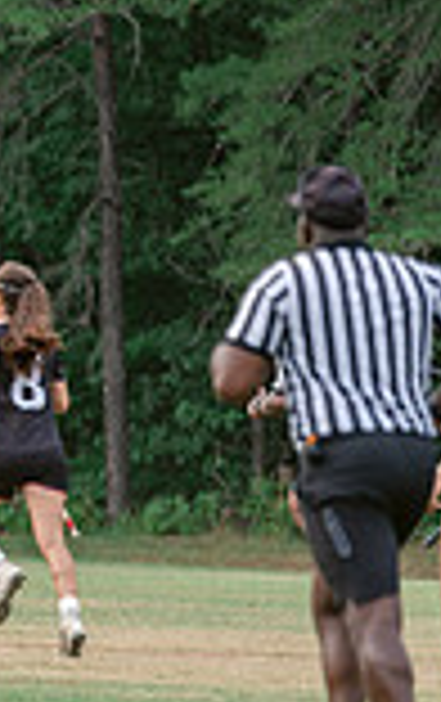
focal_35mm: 663
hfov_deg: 2.0
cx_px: -846
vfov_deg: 3.2
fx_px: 12703
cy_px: 389
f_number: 3.2
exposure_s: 1/640
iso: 250
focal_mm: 175
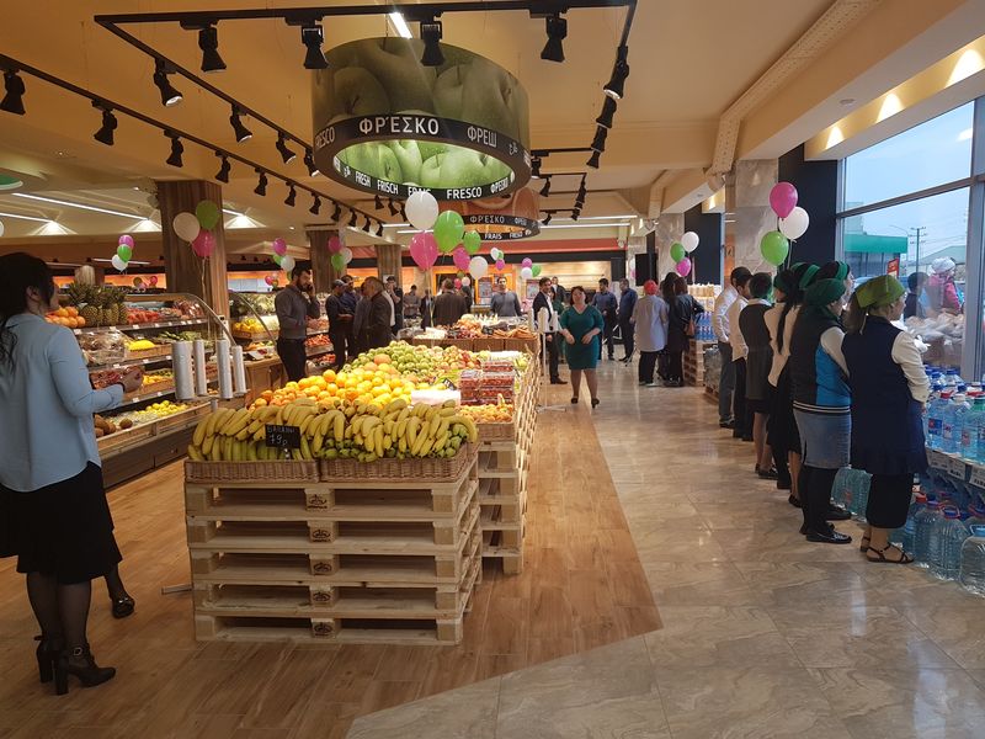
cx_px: 492
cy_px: 370
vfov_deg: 53.1
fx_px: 740
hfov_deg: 67.3
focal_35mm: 26
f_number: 1.7
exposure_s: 1/100
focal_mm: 4.2
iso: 50
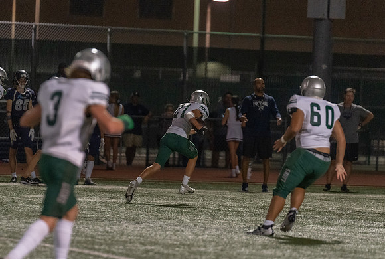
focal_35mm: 318
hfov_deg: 6.5
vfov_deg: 4.3
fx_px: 3412
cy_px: 123
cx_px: 186
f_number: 2.8
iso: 5000
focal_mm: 200
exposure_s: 1/1000
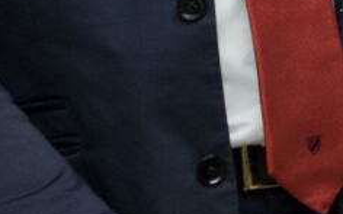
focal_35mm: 294
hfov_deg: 6.8
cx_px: 777
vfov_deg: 4.4
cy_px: -214
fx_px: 2746
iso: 1250
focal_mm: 28
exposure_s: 1/125
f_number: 4.5
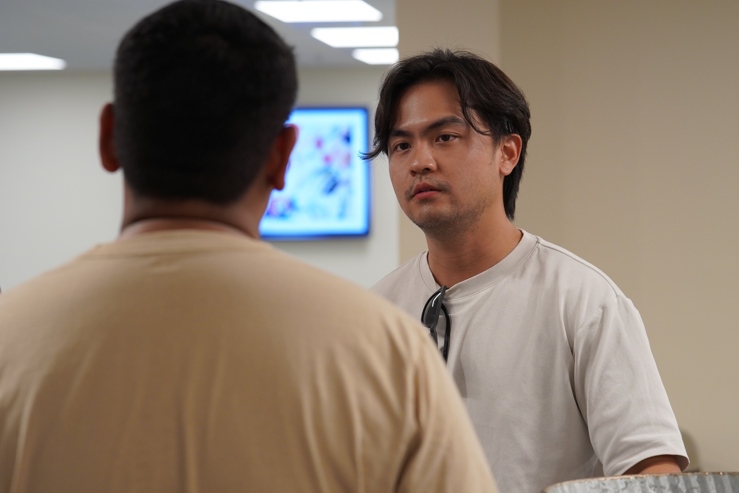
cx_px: 370
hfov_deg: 18.2
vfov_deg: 12.2
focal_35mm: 112
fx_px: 2309
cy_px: 246
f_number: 4
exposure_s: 1/160
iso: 800
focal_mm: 75
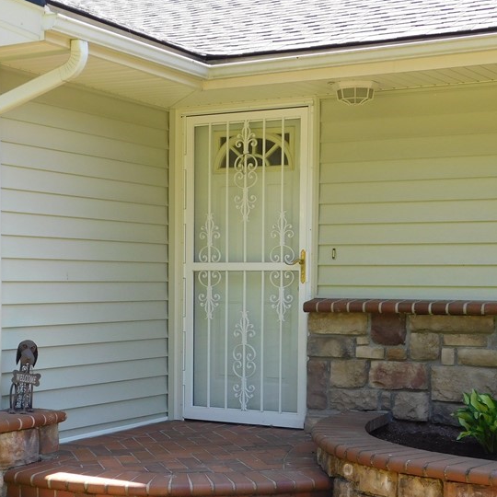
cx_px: 193
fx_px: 1088
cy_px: 349
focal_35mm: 67
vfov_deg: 25.5
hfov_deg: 25.7
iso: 125
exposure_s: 1/320
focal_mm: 7.1
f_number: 3.6
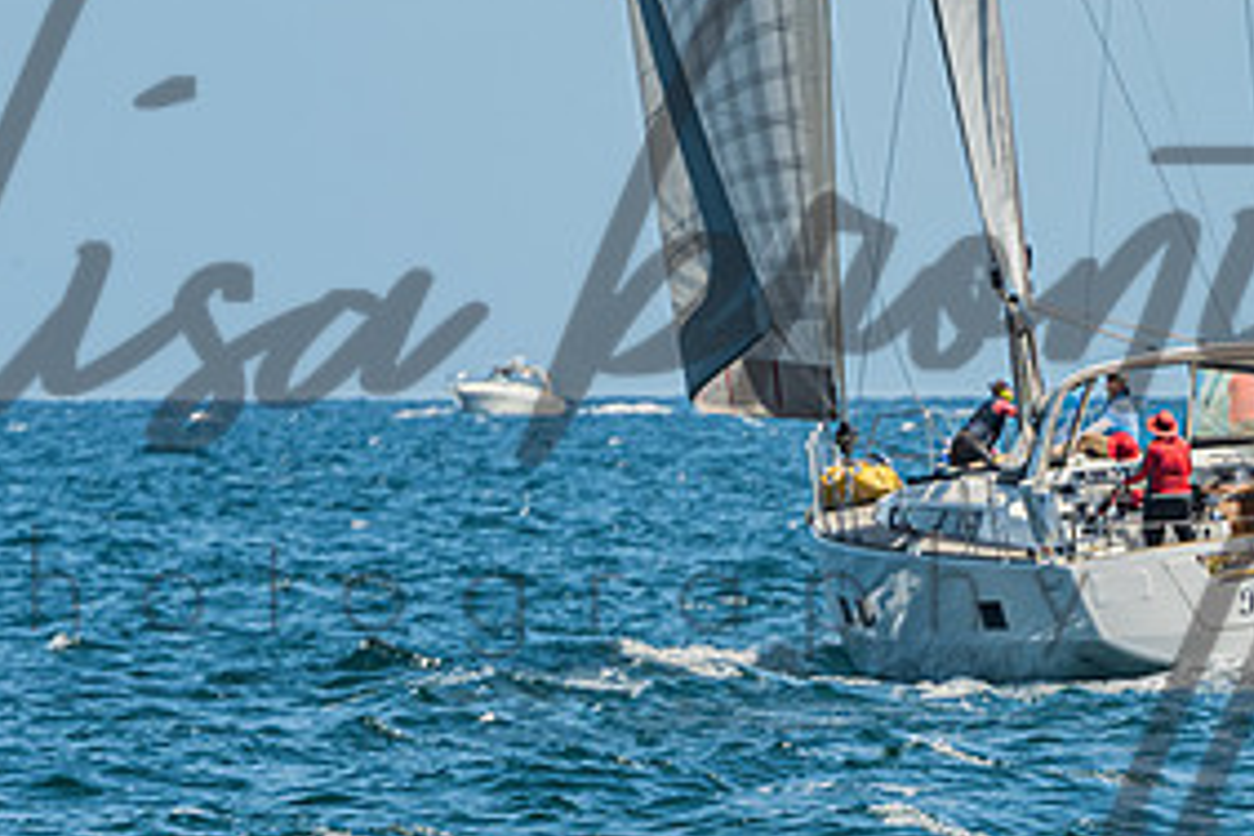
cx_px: 1186
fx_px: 31905
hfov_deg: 2.3
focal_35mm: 916
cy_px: 485
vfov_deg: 1.5
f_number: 9
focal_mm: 350
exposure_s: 1/400
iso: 320
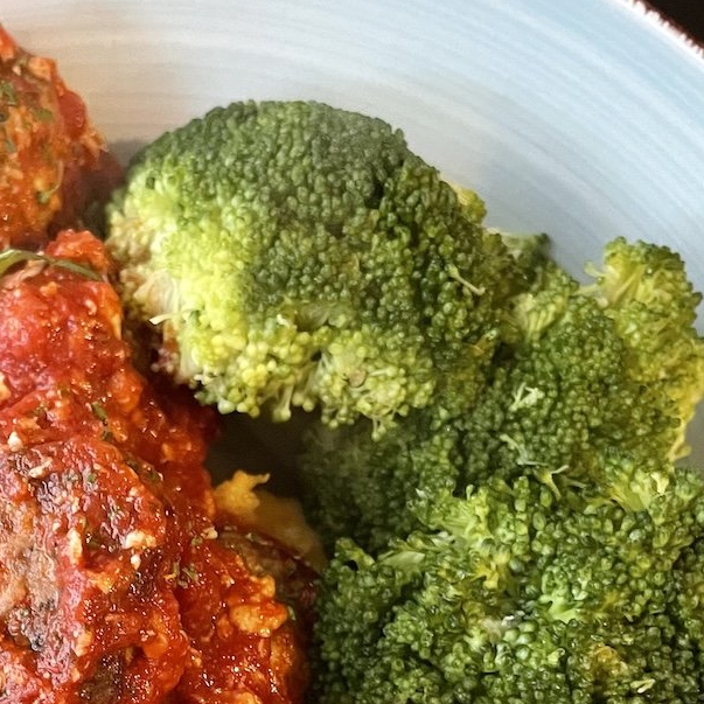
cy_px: 684
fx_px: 1404
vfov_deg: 26.8
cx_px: 182
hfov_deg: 27.8
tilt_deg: -56.3
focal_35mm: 61
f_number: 1.6
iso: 400
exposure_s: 1/33
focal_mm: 4.2
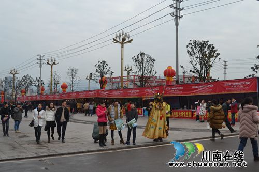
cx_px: 130
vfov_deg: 36.8
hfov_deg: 53.1
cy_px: 86
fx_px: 259
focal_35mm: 36
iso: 100
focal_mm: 24
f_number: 7.1
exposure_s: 1/200
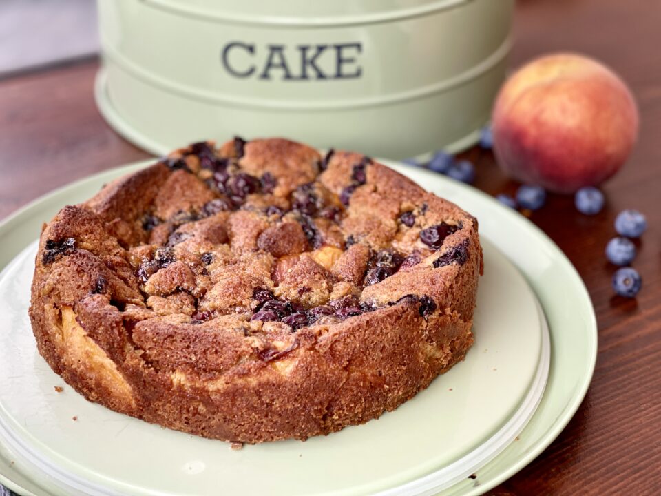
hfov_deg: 30.3
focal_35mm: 64
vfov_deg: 22.9
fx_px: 1222
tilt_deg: -31.4
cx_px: 330
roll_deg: -1.1
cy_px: 248
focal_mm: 7.5
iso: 80
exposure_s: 1/121
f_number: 2.2
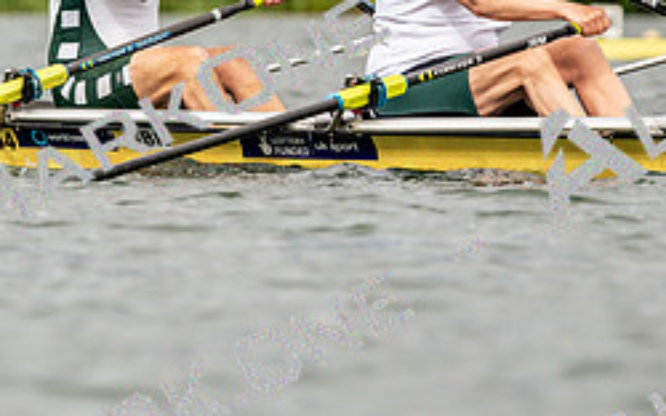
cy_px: -17
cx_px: 312
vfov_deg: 1.4
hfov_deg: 2.2
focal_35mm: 940
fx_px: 17054
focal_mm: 397
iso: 400
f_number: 6.3
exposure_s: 1/2000
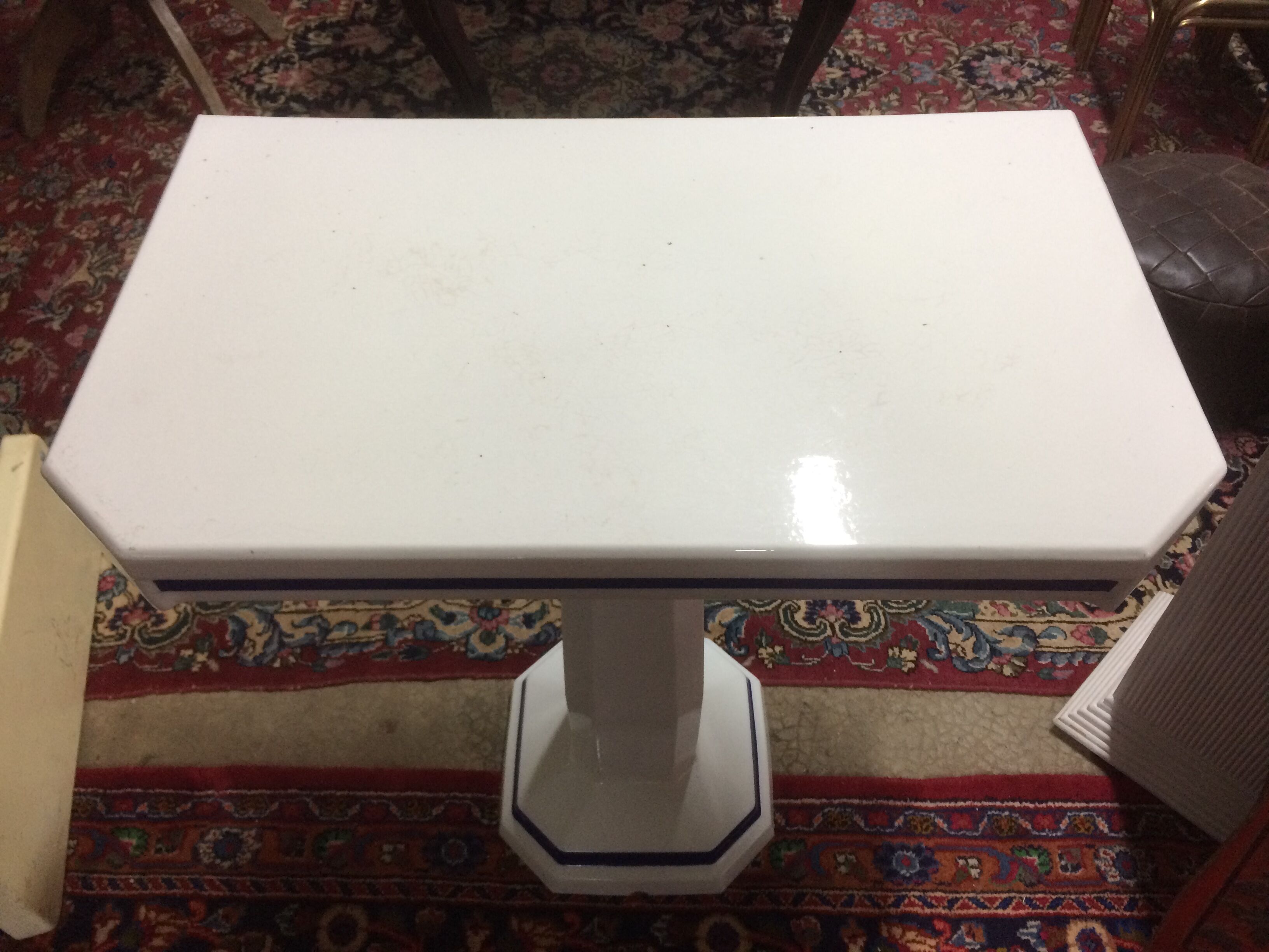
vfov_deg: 48.2
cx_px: 634
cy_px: 476
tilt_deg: -50.4
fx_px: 1063
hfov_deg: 61.7
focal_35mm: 29
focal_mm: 4.15
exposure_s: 1/33
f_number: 2.2
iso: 200
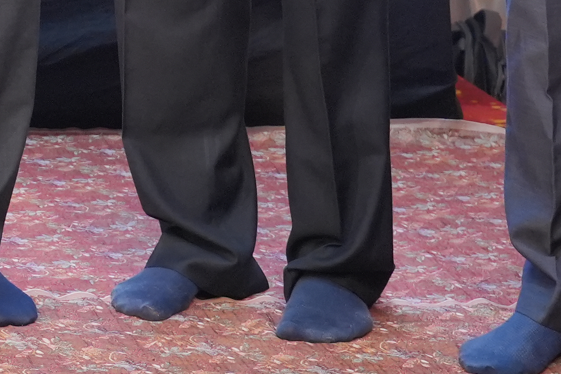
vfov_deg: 7.7
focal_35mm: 167
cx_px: -520
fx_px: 2602
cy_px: -482
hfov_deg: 11.3
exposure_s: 1/125
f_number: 4.5
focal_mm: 31
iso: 1600
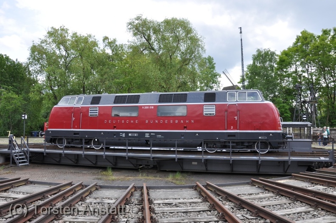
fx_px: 252
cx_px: 168
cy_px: 112
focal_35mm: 27
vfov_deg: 47.8
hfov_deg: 67.5
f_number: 10
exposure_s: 1/125
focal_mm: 18
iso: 200
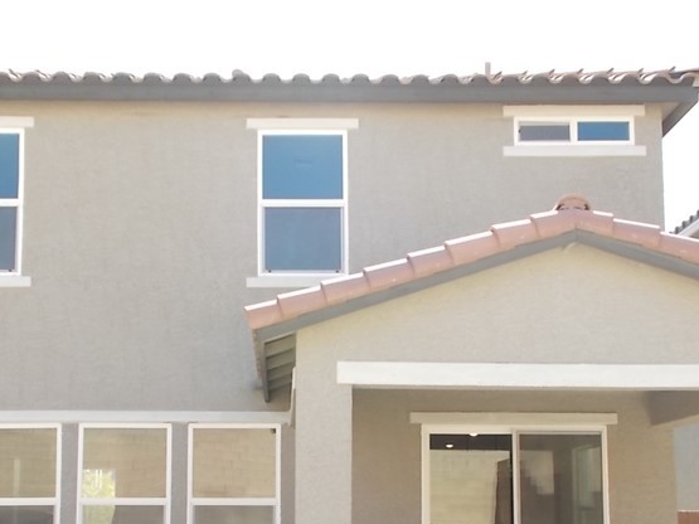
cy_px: 419
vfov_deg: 29.6
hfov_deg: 39.6
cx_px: 292
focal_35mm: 48
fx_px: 969
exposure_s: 1/160
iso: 80
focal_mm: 4.6
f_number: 3.2
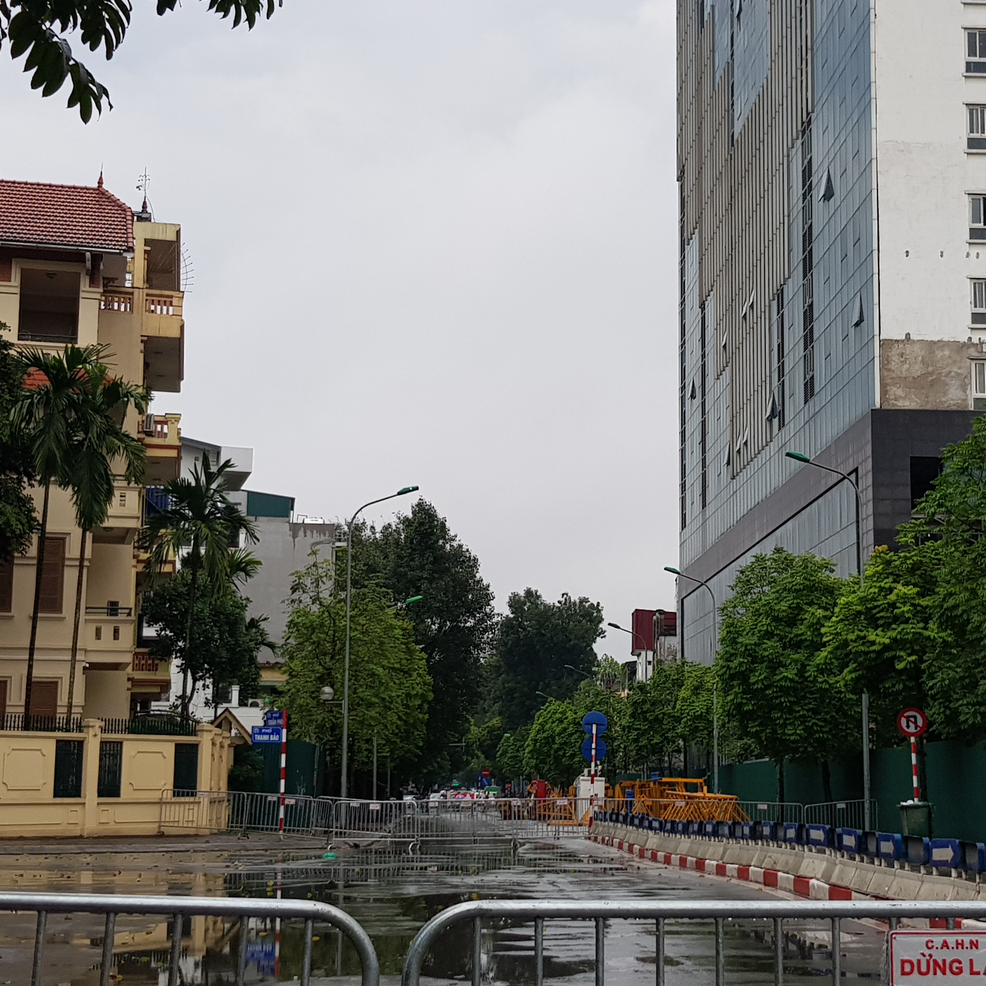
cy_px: 489
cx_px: 612
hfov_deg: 52.0
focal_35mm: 31
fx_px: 999
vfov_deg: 52.5
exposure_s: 1/1336
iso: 40
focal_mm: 4.3
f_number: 1.7
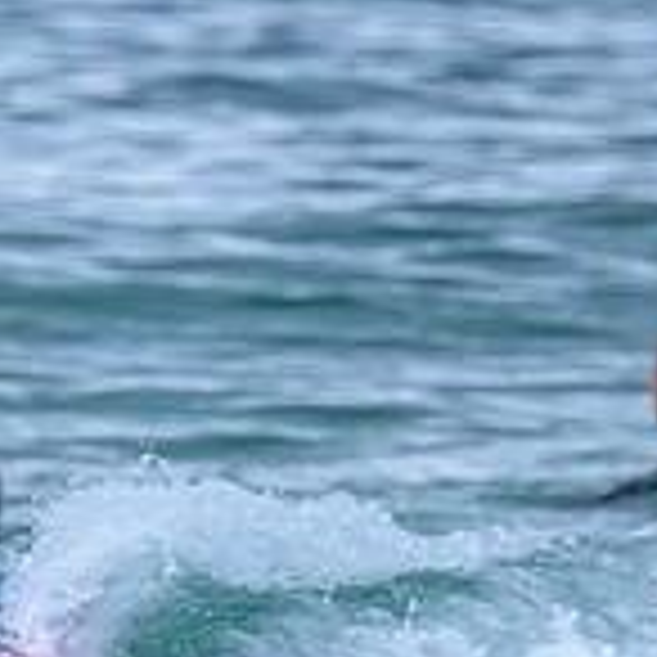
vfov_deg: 0.8
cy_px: 617
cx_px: -99
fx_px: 47563
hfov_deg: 0.8
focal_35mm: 2215
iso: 900
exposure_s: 1/2000
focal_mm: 480
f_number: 7.6
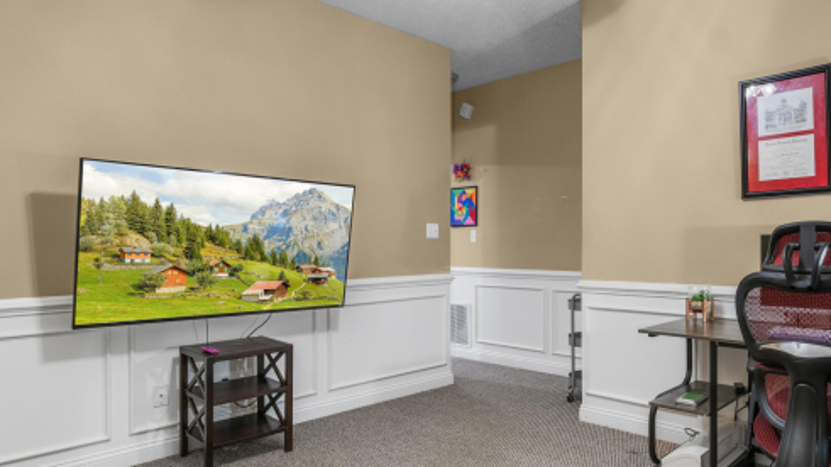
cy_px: 249
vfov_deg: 47.6
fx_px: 529
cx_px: 557
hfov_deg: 73.9
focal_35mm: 24
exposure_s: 1.6
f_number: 8
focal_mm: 10
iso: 400
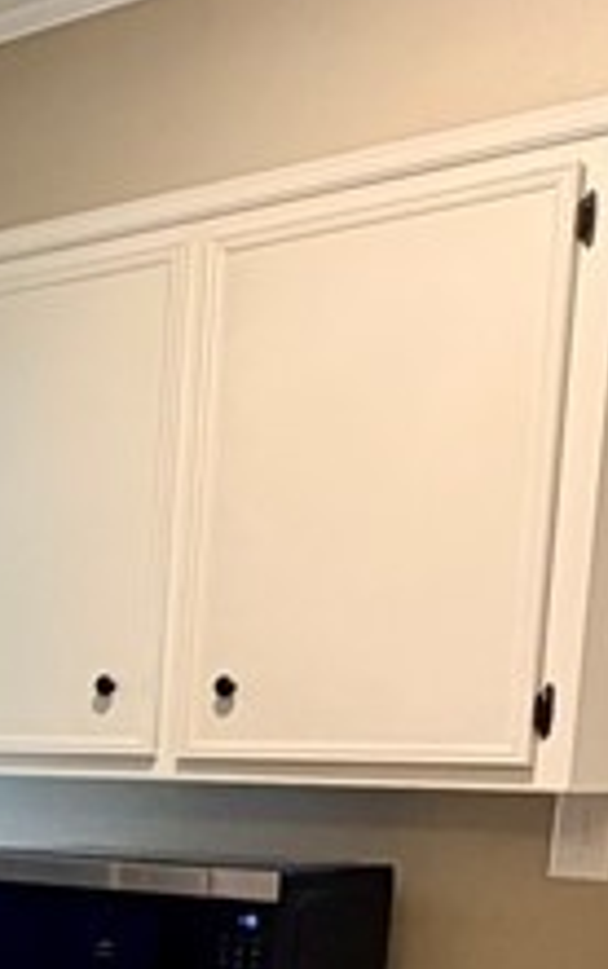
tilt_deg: -8.2
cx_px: -405
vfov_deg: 27.9
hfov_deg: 16.5
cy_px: 987
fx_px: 1825
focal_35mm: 69
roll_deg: -1.4
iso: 320
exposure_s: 1/60
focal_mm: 2.22
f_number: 2.2
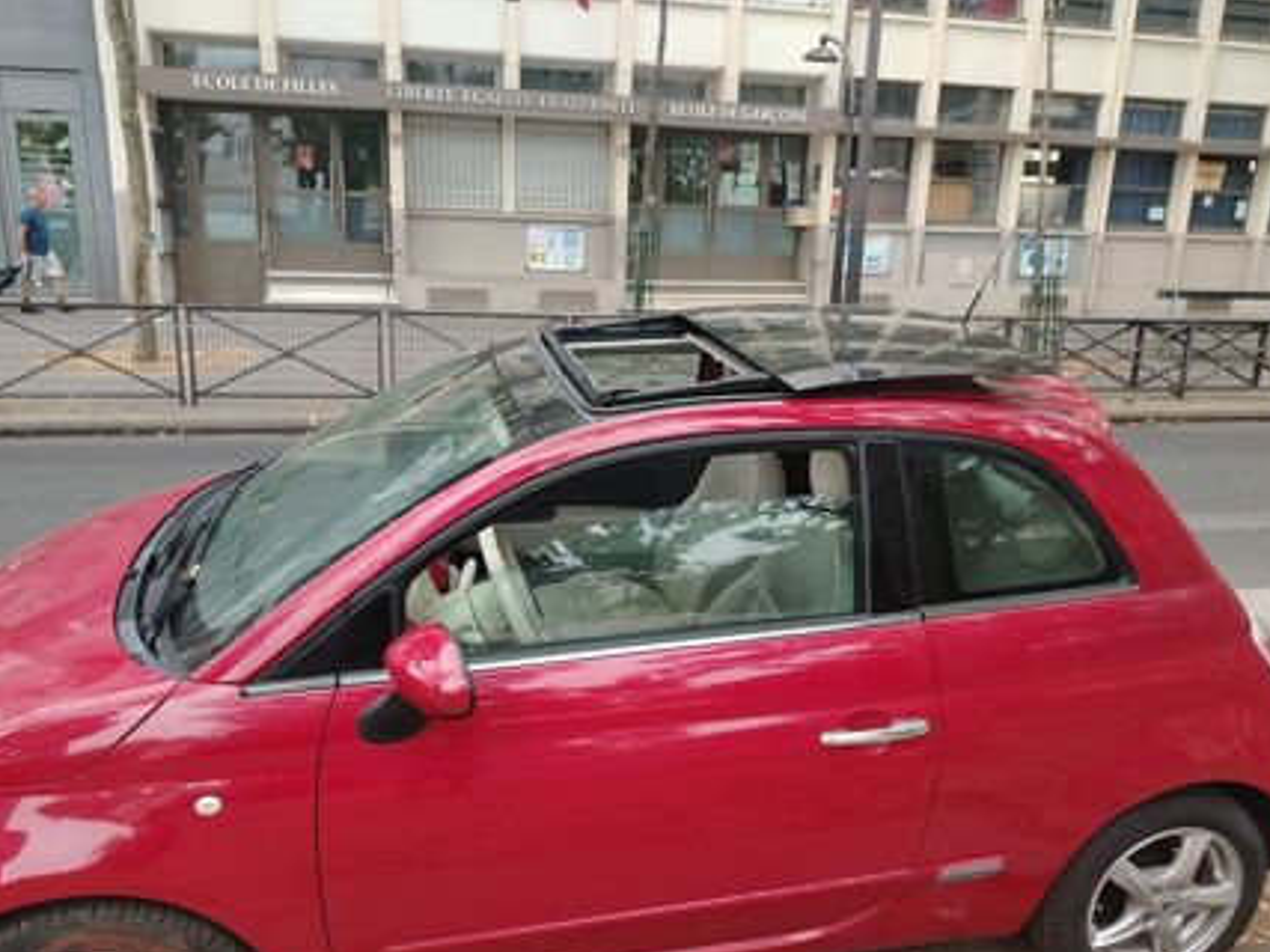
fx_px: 990
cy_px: 482
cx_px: 639
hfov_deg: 65.3
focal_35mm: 27
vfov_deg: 51.3
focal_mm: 5.25
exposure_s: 1/50
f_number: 1.75
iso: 319
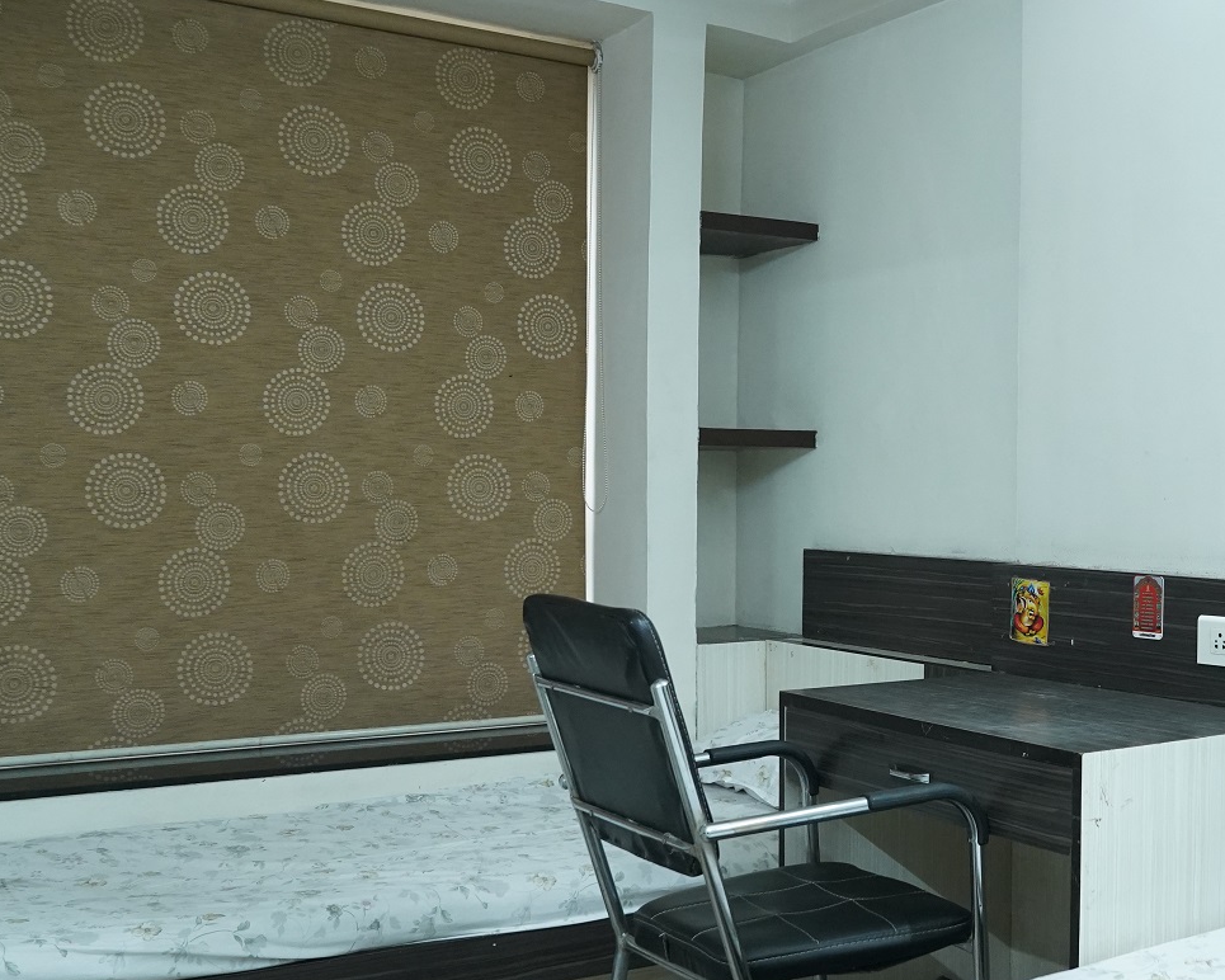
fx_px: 1523
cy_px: 536
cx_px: 1056
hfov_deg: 41.1
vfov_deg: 35.6
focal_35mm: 42
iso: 4000
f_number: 4
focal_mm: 24
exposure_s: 1/125
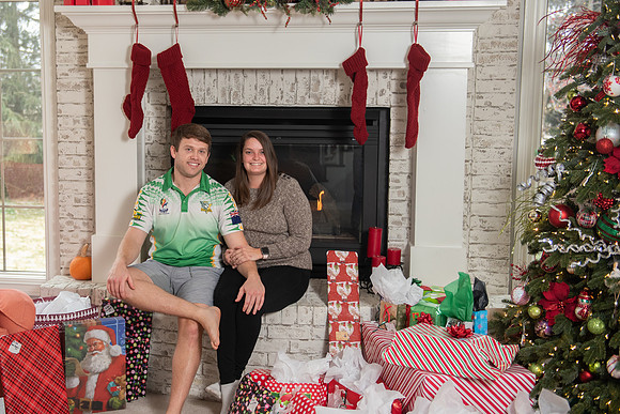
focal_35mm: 53
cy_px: 196
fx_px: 906
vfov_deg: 25.7
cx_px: 221
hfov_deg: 37.5
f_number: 2.8
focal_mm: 38
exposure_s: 1/200
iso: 500
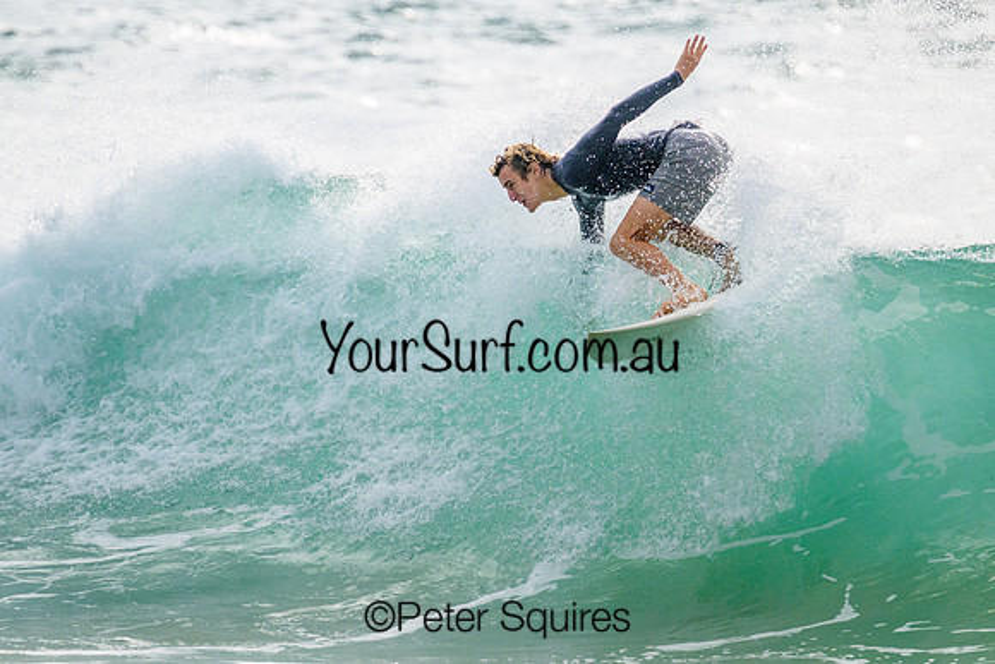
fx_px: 26481
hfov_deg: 2.2
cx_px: 591
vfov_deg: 1.4
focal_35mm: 958
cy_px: 275
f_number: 11
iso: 1250
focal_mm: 800
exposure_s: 1/2000
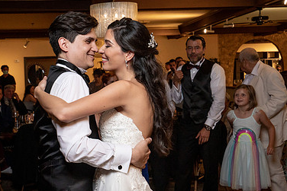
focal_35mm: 54
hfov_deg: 36.6
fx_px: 431
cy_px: 93
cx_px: 102
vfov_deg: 25.1
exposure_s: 1/200
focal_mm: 35
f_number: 5.6
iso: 2000
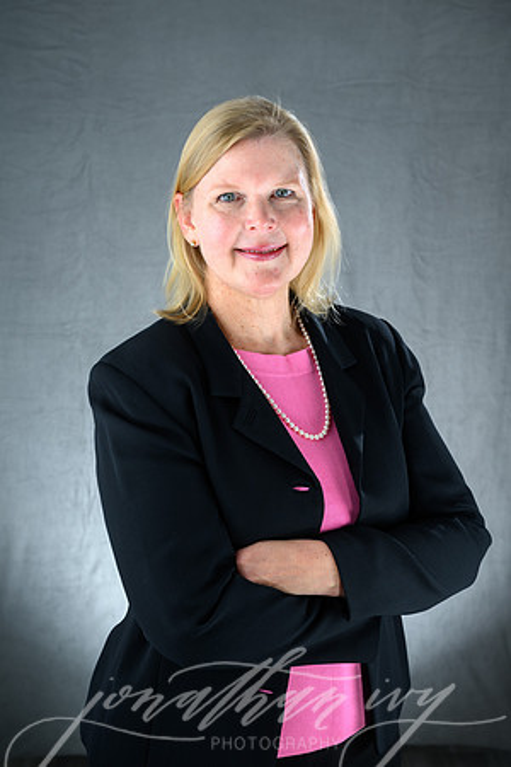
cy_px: 384
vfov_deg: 33.4
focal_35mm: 60
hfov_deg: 22.6
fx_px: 1277
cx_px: 256
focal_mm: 60
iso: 100
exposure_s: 1/200
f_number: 7.1
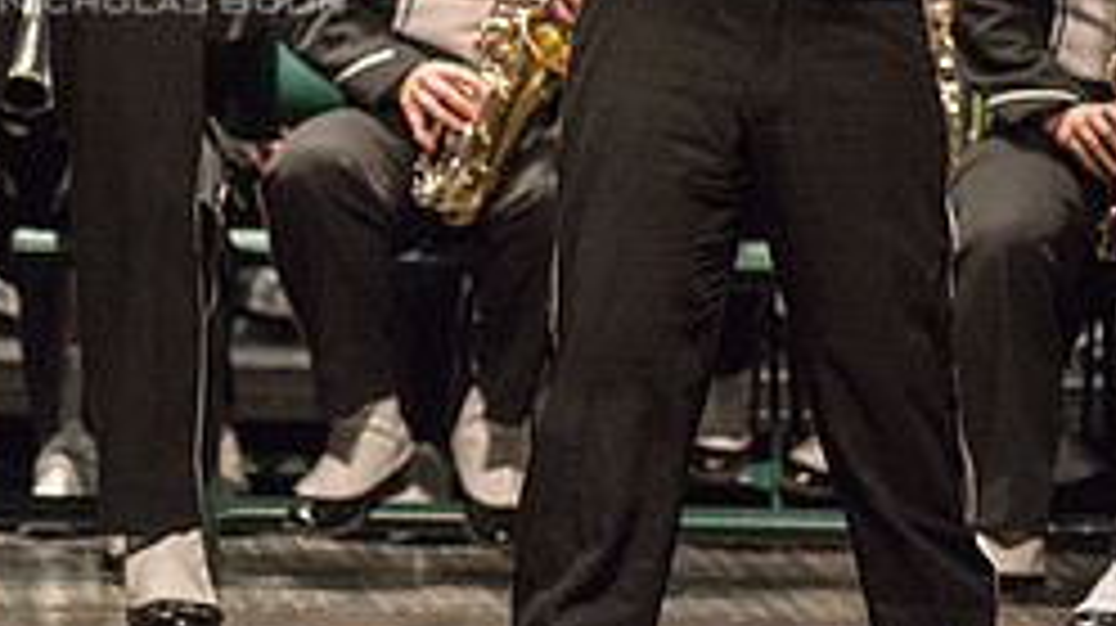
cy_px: -200
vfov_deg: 1.6
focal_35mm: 736
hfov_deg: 2.9
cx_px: 158
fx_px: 21761
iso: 4000
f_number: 2.8
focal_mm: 300
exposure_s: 1/500
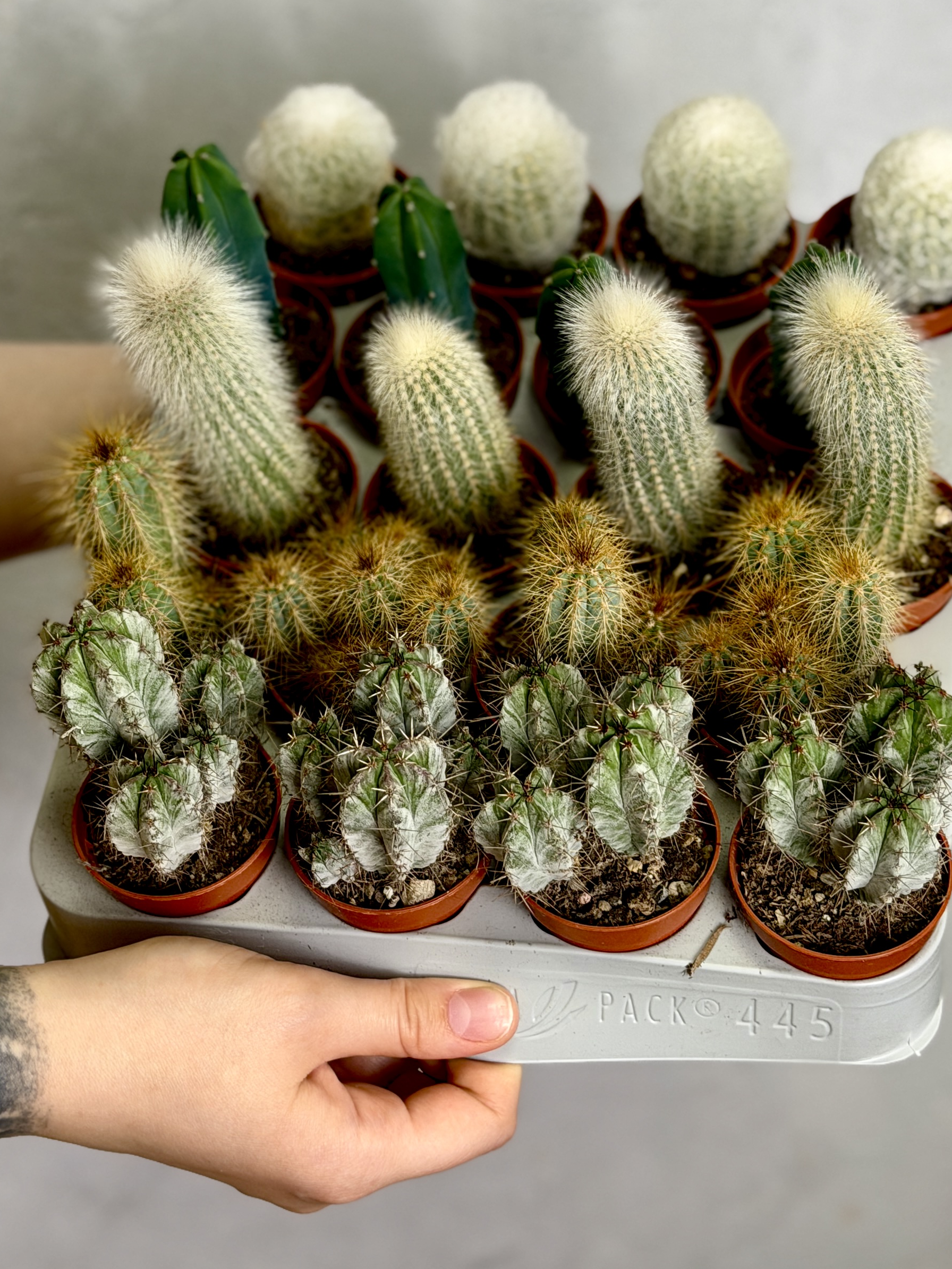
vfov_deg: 23.9
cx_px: 431
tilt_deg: -20.4
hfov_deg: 18.2
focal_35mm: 81
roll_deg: +1.6
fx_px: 2970
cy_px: 352
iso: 50
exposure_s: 1/208
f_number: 1.78
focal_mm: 6.76
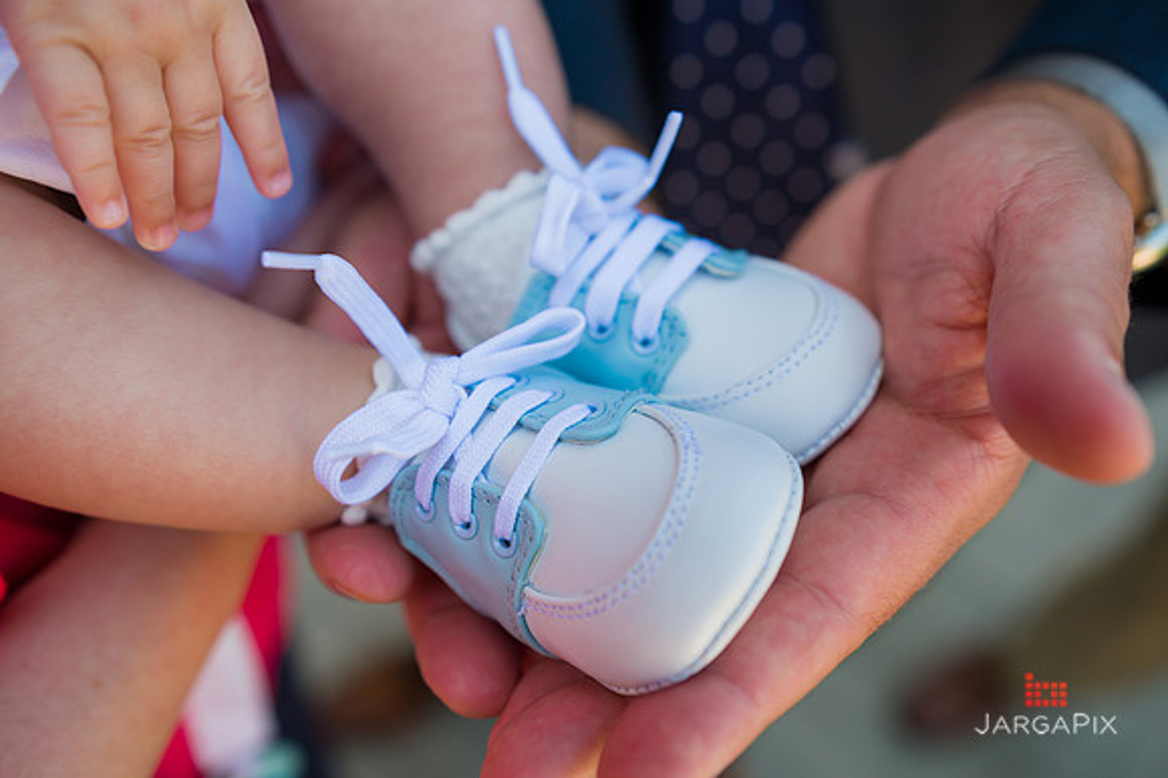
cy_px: 389
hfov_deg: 53.2
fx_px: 1167
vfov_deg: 36.8
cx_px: 584
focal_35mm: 36
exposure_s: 1/1000
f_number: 4
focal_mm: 36
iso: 320
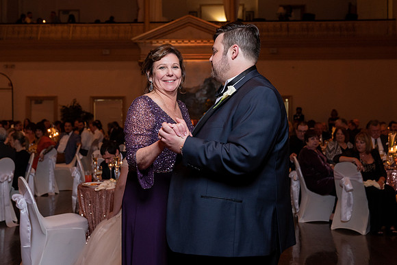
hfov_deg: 40.7
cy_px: 117
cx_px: 175
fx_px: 535
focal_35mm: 48
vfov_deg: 27.8
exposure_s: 1/100
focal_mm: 43
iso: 2000
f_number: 4
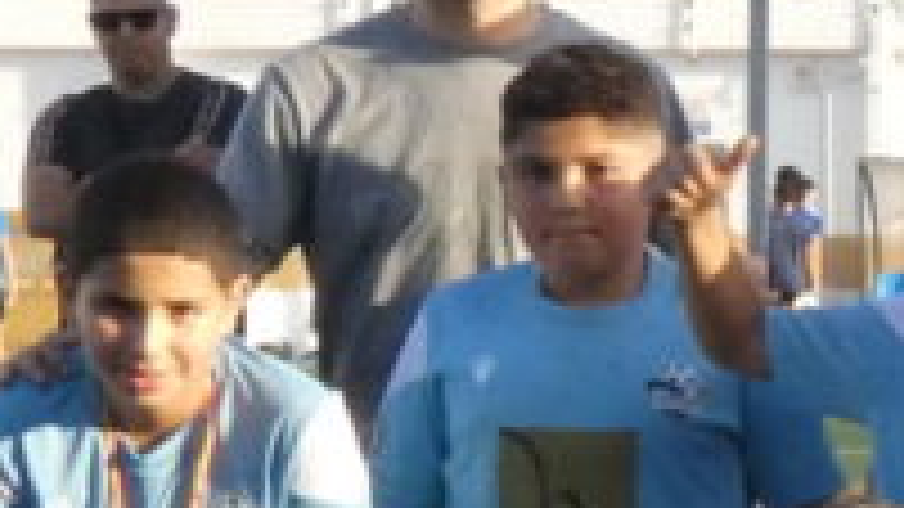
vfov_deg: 5.6
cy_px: 562
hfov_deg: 9.5
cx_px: 1579
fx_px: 5201
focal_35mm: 217
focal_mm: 7.1
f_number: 5.6
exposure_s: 1/800
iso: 800
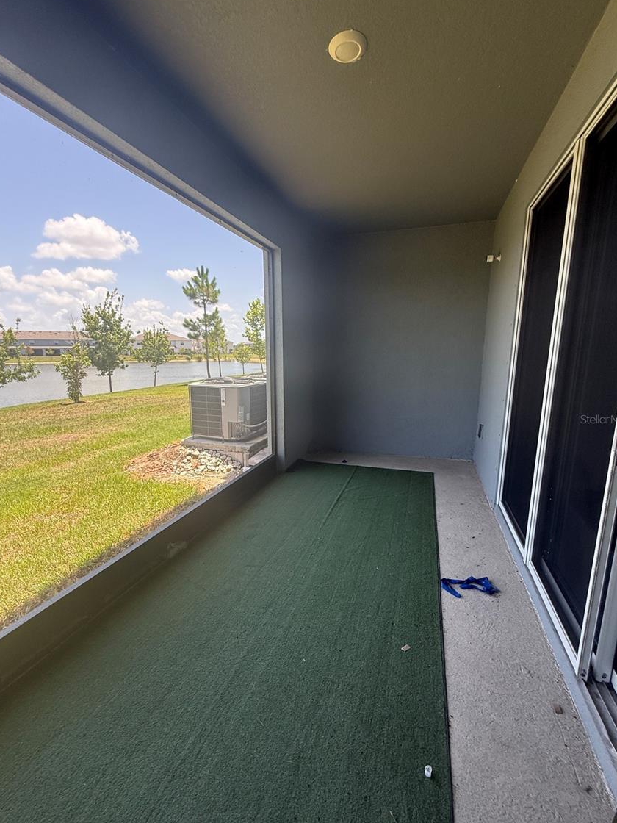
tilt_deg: -10.3
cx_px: 302
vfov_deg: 98.2
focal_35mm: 15
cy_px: 419
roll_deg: -0.2
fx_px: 356
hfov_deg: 81.7
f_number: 2.2
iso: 64
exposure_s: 1/293
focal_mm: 2.22
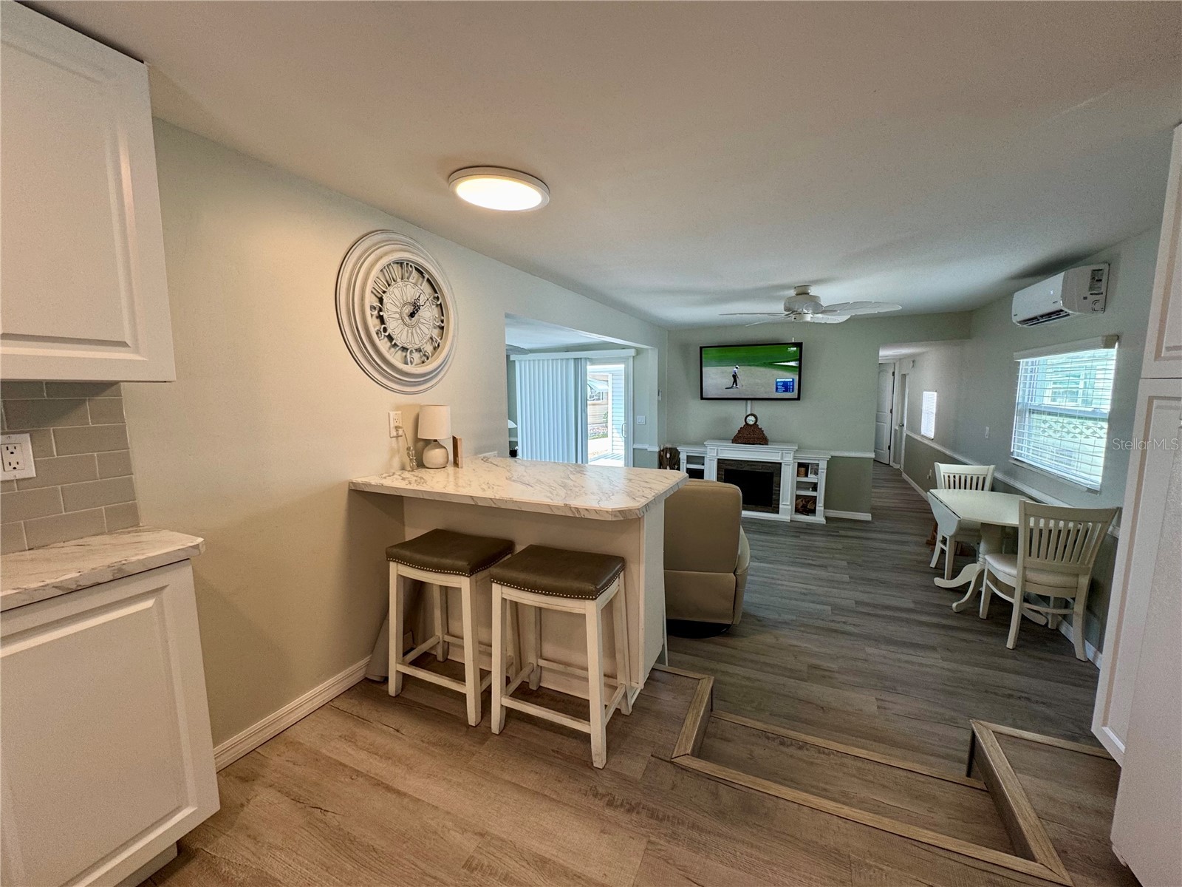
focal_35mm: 14
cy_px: 444
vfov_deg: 85.7
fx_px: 478
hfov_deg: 102.1
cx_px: 591
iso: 100
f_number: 2.2
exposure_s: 1/120
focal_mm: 2.22
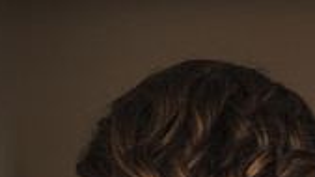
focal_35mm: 306
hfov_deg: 7.0
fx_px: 2555
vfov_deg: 3.9
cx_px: 408
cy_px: 326
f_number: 1.4
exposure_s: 1/250
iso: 250
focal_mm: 85
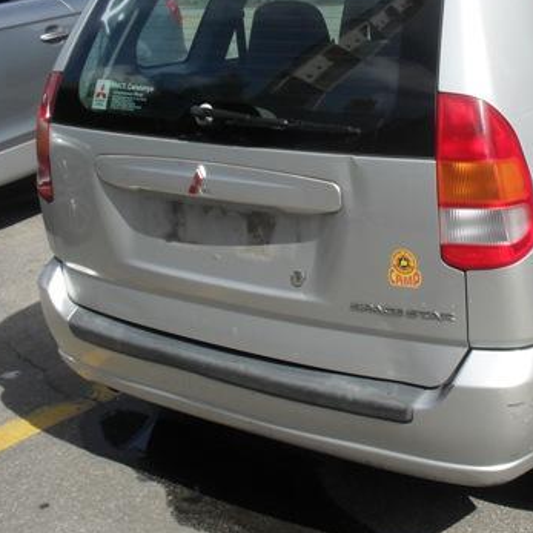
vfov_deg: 29.9
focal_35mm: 57
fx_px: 993
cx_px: 449
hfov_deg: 29.2
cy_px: 204
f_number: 8.4
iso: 100
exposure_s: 1/180
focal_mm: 6.3
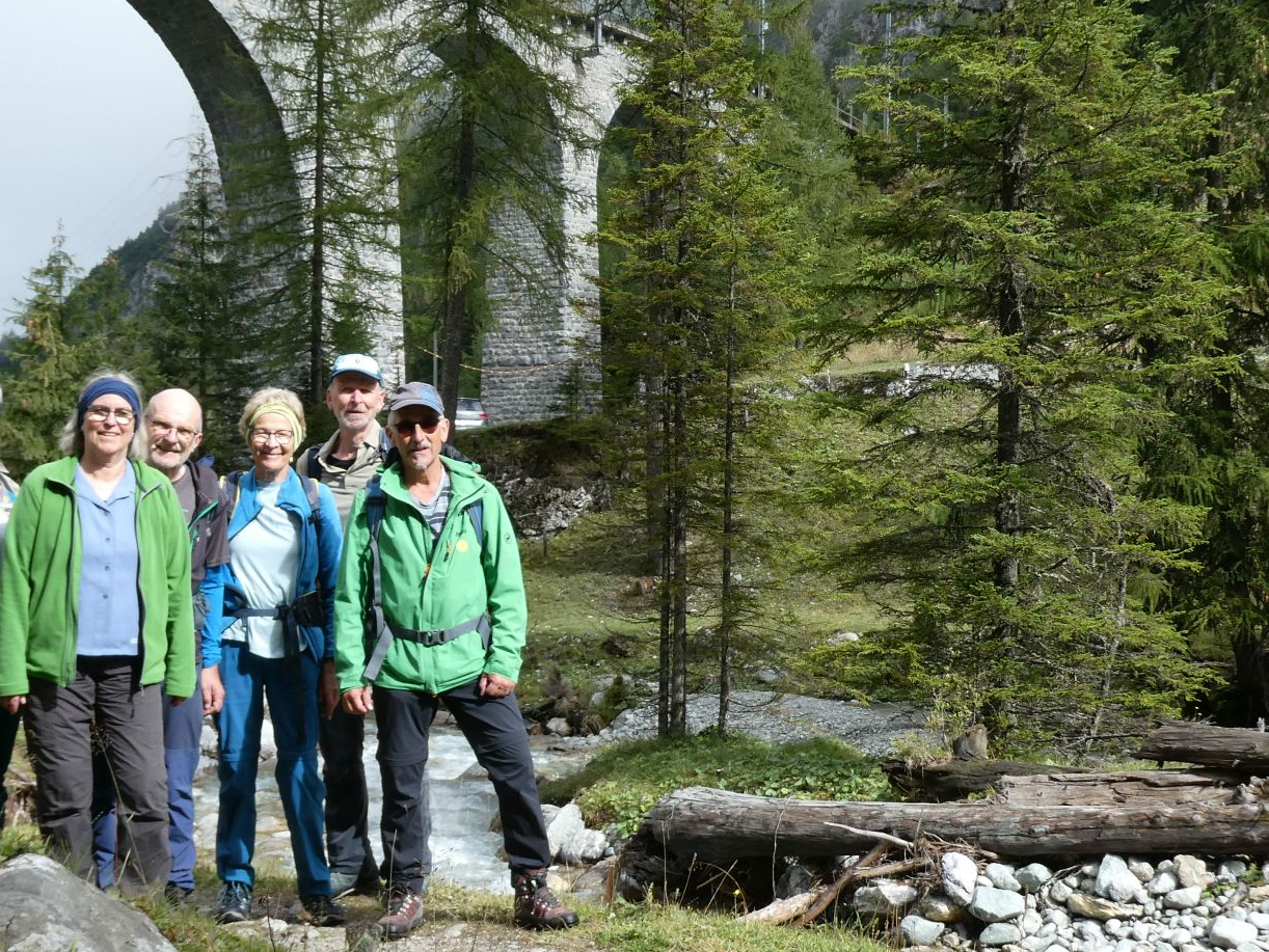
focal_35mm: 54
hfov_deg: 35.5
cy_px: 535
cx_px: 530
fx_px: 1980
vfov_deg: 27.0
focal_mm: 5.8
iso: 80
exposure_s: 1/400
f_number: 3.6
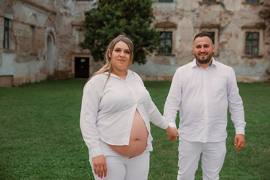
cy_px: 90
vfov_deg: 22.6
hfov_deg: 33.4
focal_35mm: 60
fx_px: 450
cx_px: 135
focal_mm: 58
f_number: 3.2
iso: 2000
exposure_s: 1/320
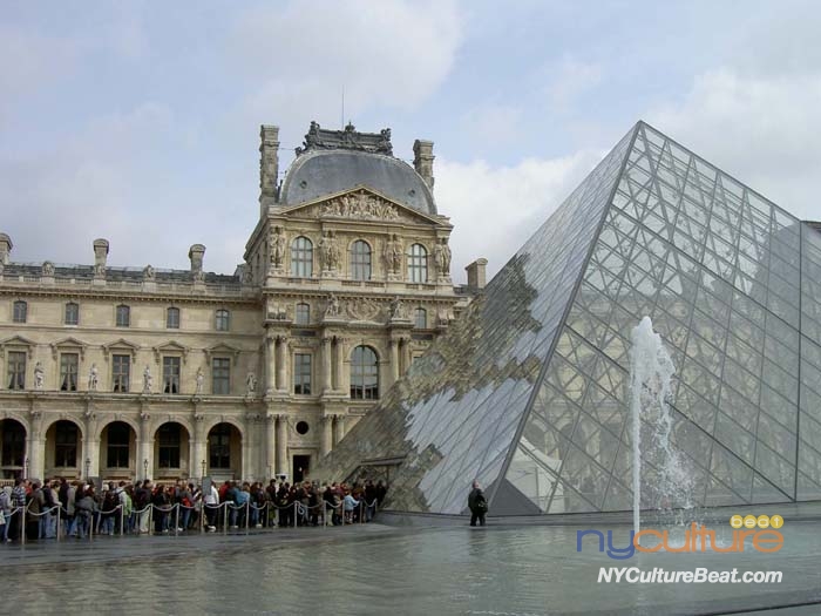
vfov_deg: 36.8
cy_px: 308
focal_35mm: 39
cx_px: 410
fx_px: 925
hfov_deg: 47.9
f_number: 4.7
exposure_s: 1/476
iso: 100
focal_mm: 8
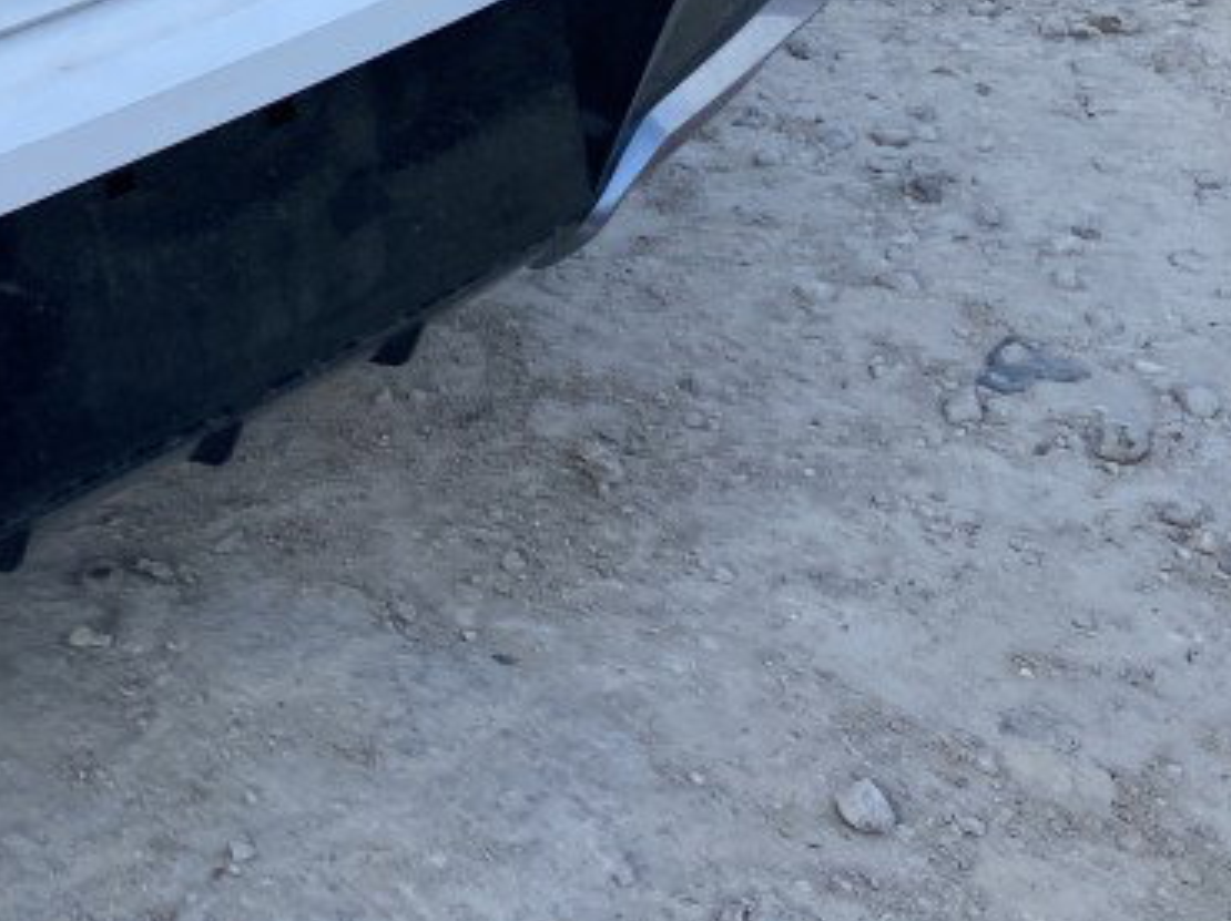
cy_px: -120
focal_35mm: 72
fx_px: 2559
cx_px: -196
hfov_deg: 24.8
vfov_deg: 19.5
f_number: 1.8
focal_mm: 4.25
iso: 32
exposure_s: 1/1395
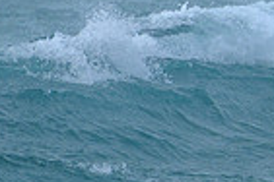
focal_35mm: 2256
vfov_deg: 0.6
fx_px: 17169
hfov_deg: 0.9
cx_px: 552
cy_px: 55
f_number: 7.1
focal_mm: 400
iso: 500
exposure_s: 1/2000
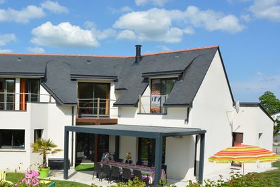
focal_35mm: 39
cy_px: 132
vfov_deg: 33.8
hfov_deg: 48.4
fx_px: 303
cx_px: 86
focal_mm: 18
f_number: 9
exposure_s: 1/320
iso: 100
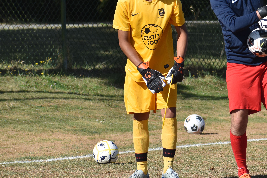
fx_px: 3285
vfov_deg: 3.1
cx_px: 197
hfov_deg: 4.7
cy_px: 57
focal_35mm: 443
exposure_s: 1/1000
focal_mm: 170
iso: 200
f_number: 8
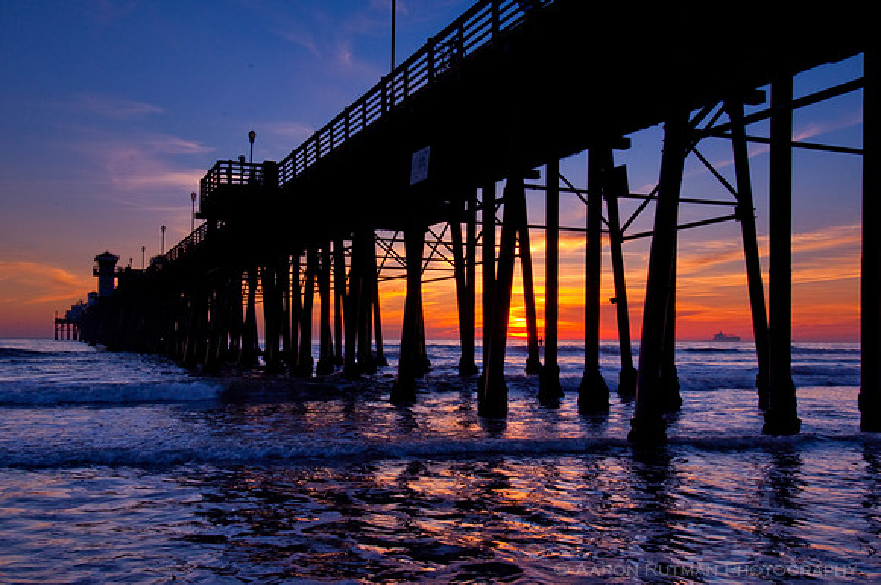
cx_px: 440
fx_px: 880
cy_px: 292
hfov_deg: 53.2
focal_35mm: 36
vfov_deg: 36.8
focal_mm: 24
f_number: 22
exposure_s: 1/20
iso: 200
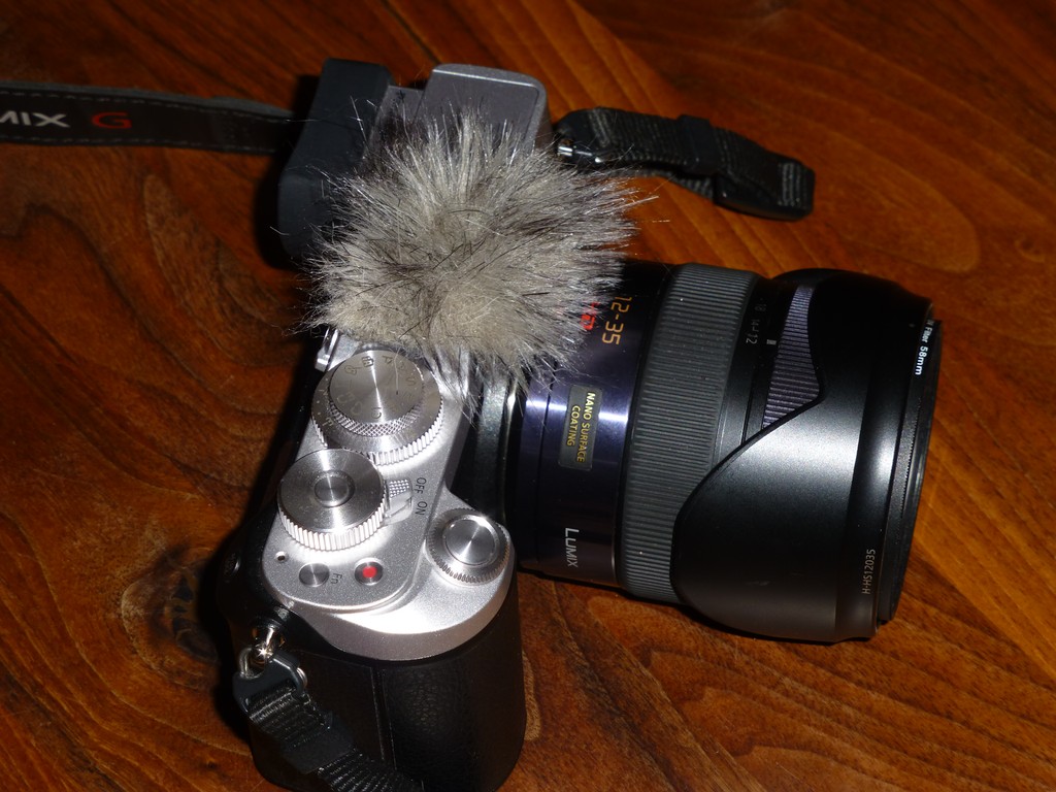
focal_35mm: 109
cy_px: 396
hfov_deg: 18.0
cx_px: 528
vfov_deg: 13.6
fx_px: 3325
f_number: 5.3
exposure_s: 1/60
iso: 100
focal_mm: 19.4
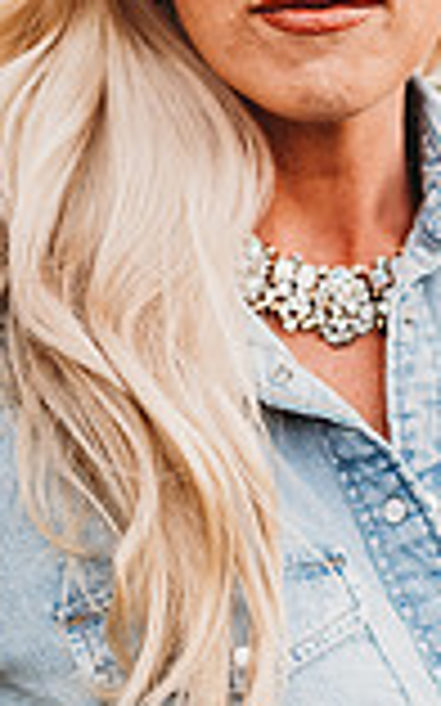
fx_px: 4773
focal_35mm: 248
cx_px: 261
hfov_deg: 5.3
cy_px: 378
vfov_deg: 8.5
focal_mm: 85
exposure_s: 1/200
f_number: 2.2
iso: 125
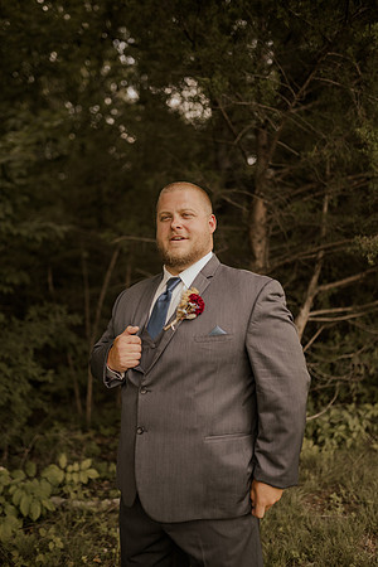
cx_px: 189
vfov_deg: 54.4
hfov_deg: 37.9
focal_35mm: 35
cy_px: 284
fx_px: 551
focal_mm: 35
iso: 64
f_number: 1.6
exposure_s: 1/400
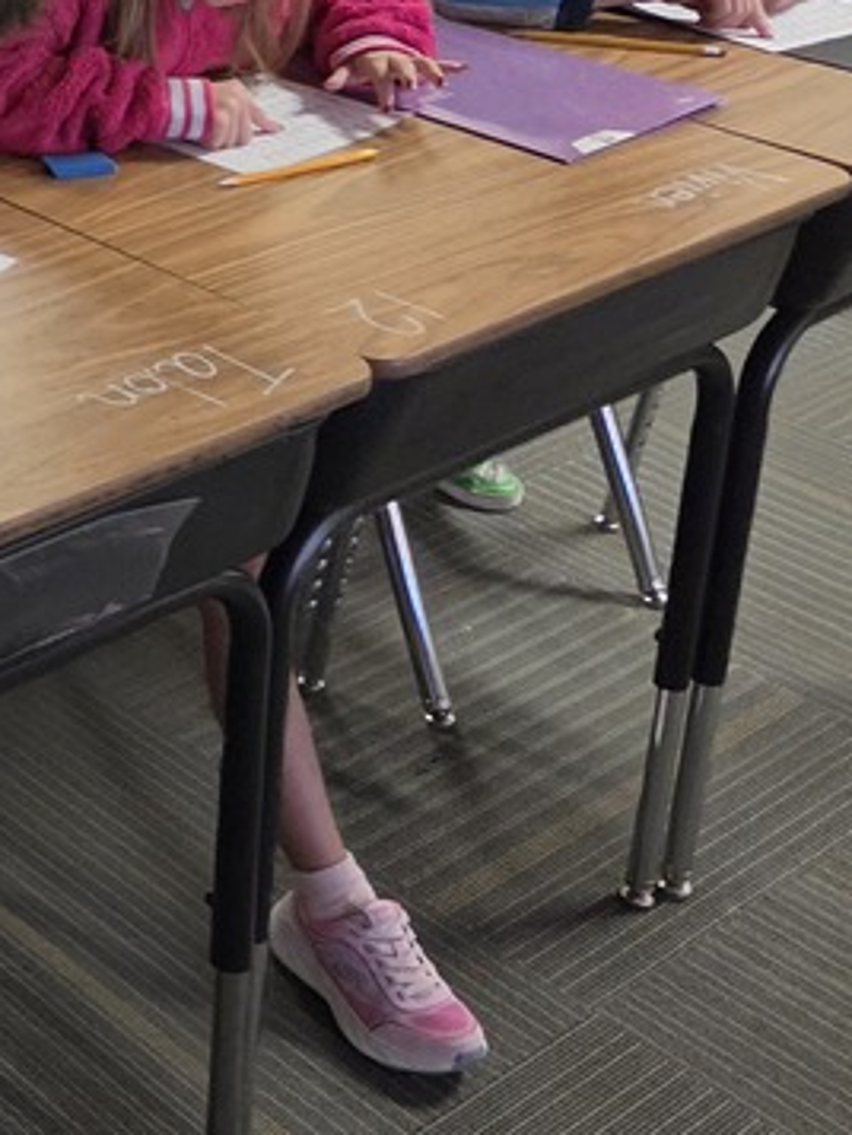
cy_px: 343
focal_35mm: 66
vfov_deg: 29.1
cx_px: -312
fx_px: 2165
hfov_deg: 20.1
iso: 800
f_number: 1.8
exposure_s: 1/120
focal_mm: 5.4
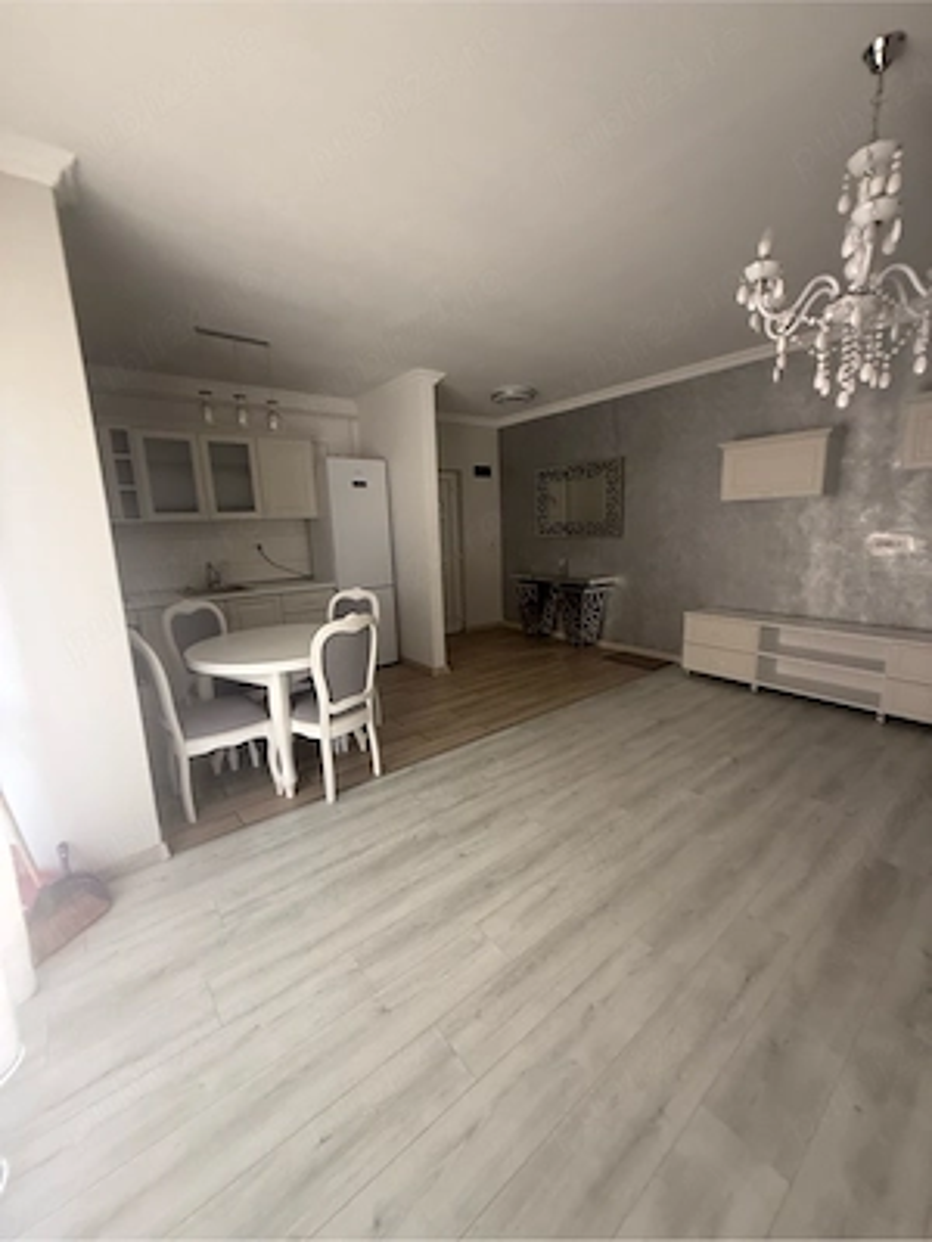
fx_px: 503
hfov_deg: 85.7
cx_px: 466
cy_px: 621
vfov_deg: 102.1
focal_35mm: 14
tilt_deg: -6.2
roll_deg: +1.9
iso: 250
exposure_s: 1/99
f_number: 2.2
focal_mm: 2.22
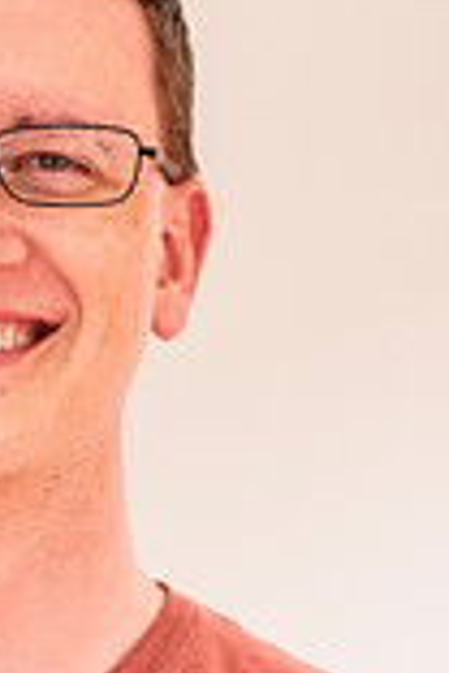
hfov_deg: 5.6
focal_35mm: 245
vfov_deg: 8.4
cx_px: -78
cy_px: 677
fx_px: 4583
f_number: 3.2
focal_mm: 85
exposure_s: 1/200
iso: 250
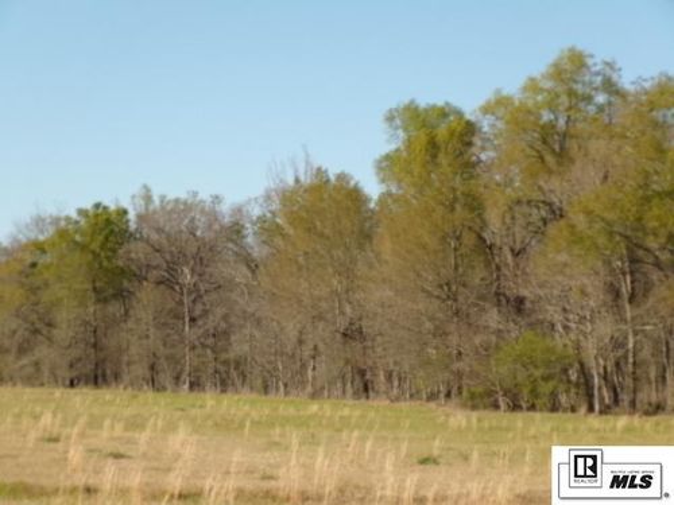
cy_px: 252
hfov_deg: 19.8
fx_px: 1928
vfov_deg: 14.9
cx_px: 337
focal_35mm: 99
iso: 100
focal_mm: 17.7
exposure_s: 1/420
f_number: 4.7
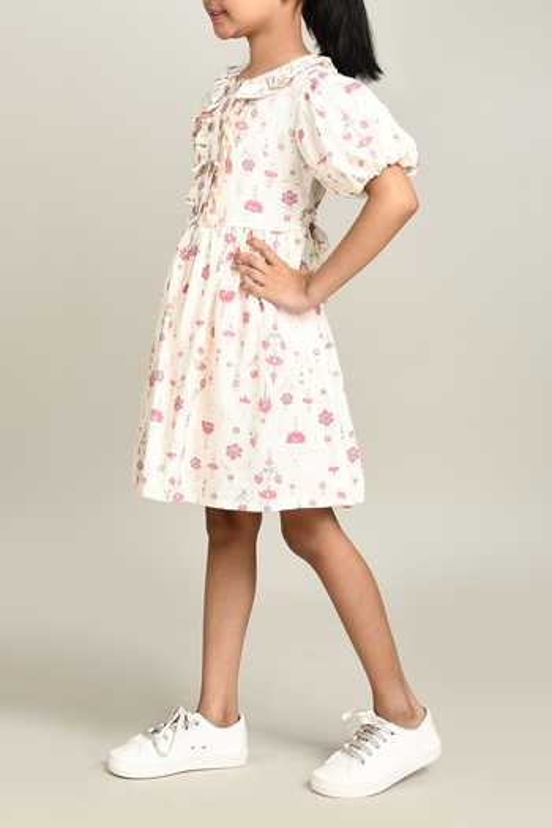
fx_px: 1150
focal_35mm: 50
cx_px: 276
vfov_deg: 39.6
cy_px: 414
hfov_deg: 27.0
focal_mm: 50
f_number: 10
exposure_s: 1/160
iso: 100
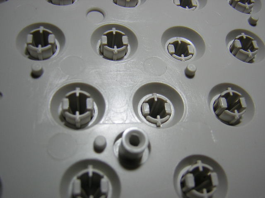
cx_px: 132
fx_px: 276
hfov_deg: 51.4
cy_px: 99
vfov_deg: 39.7
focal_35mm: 36
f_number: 2.6
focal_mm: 4.7
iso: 100
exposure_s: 1/37.5
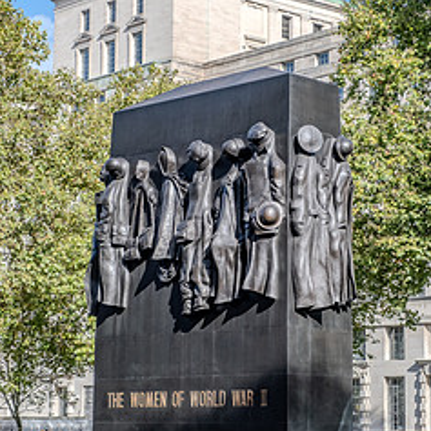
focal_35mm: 100
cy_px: 233
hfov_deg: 17.4
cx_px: 231
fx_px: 1409
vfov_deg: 17.4
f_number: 5.6
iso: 320
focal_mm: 41.4
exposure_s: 1/750
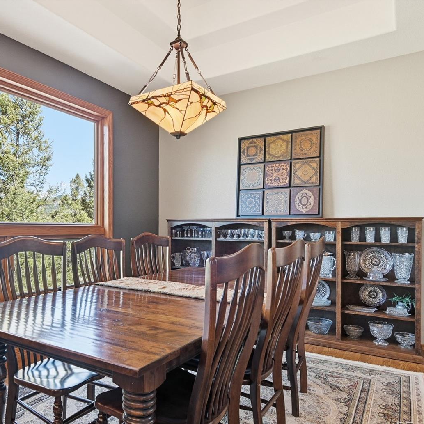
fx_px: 356
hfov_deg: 59.9
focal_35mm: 26
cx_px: 135
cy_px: 216
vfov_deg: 61.6
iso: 400
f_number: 8
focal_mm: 13
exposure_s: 1/1250
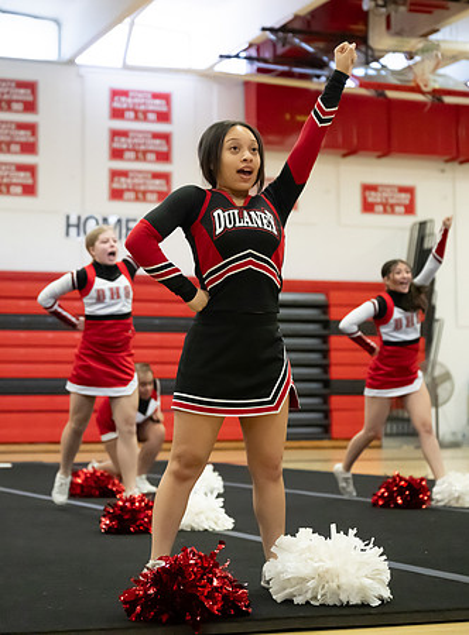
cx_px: 197
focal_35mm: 76
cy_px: 314
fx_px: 1391
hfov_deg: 19.1
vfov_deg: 25.7
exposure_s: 1/800
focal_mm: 52
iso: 9000
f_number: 2.8
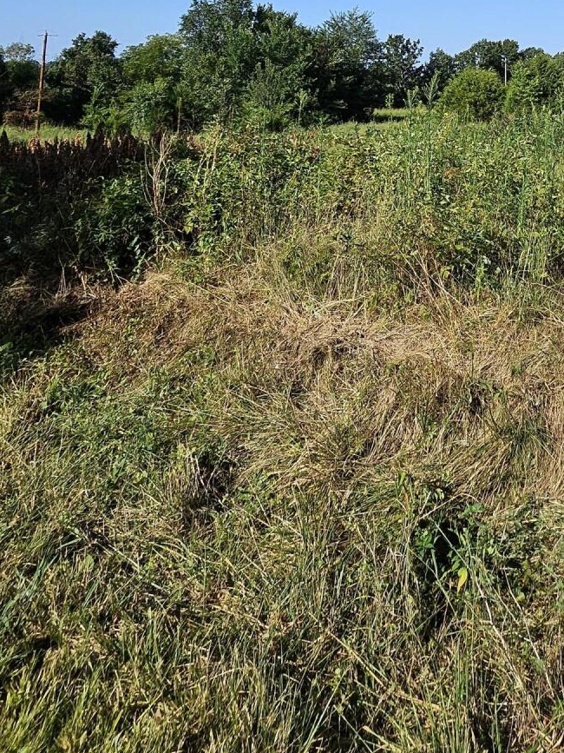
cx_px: 508
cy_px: 23
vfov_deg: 50.2
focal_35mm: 30
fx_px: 652
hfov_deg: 42.8
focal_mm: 1.74
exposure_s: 1/1449
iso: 32
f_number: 2.2
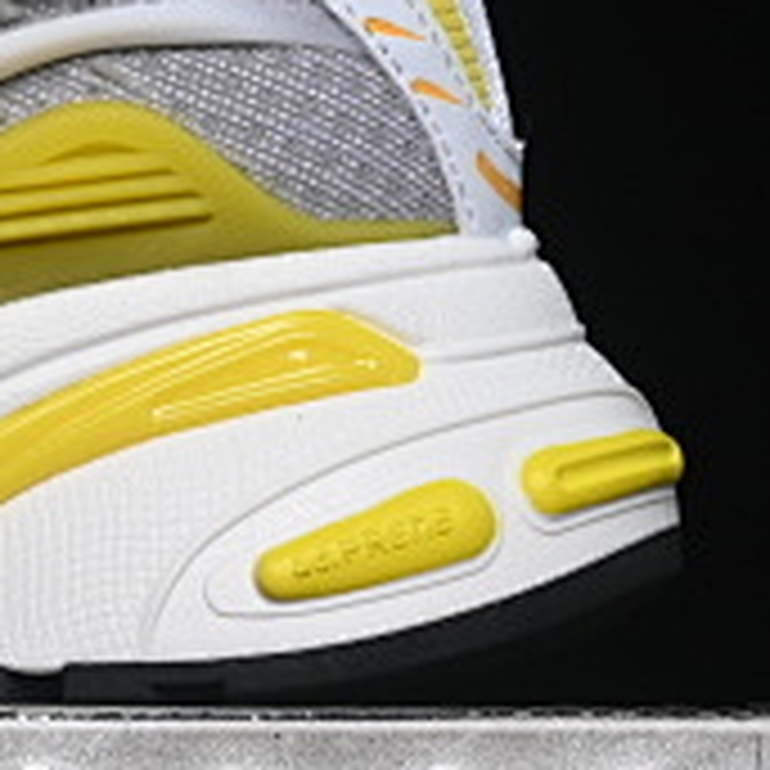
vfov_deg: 5.8
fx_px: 7525
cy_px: -43
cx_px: -513
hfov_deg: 5.8
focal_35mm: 299
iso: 160
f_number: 7.1
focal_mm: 50
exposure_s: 1/80
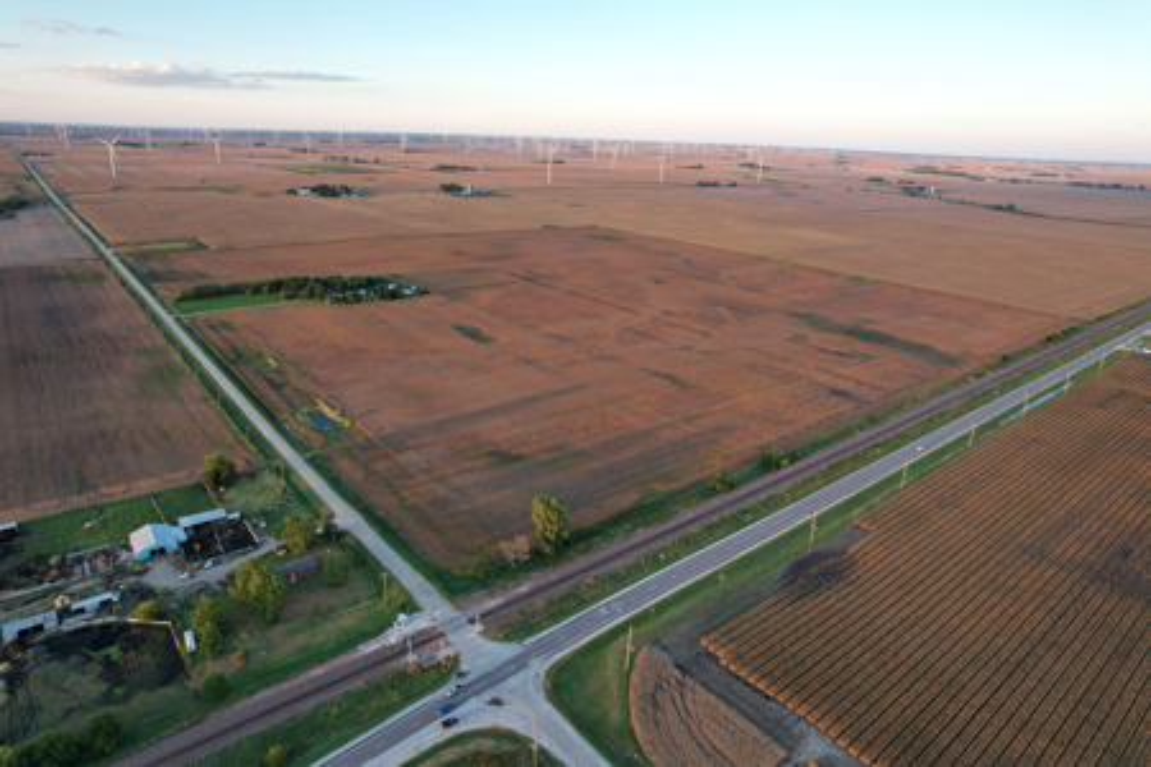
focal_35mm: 22
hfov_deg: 78.6
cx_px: 576
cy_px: 384
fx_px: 703
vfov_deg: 57.2
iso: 110
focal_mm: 8.38
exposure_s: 1/240
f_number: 2.8
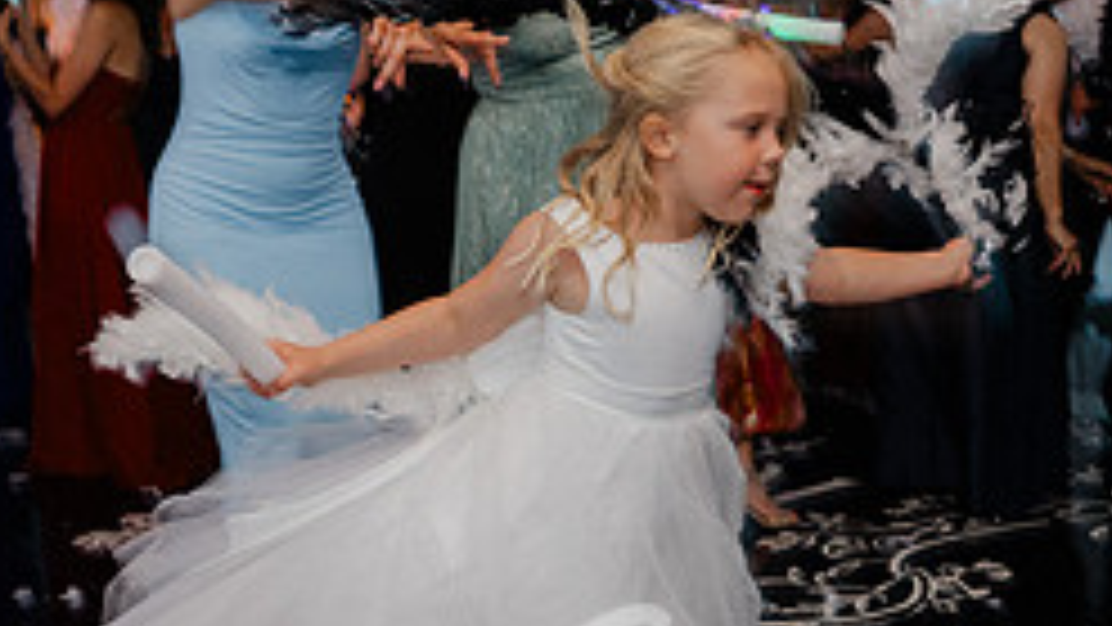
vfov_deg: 20.4
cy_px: 349
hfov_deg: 35.2
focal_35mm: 59
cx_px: 410
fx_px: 1740
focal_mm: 24
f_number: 3.2
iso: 2000
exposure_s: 1/40
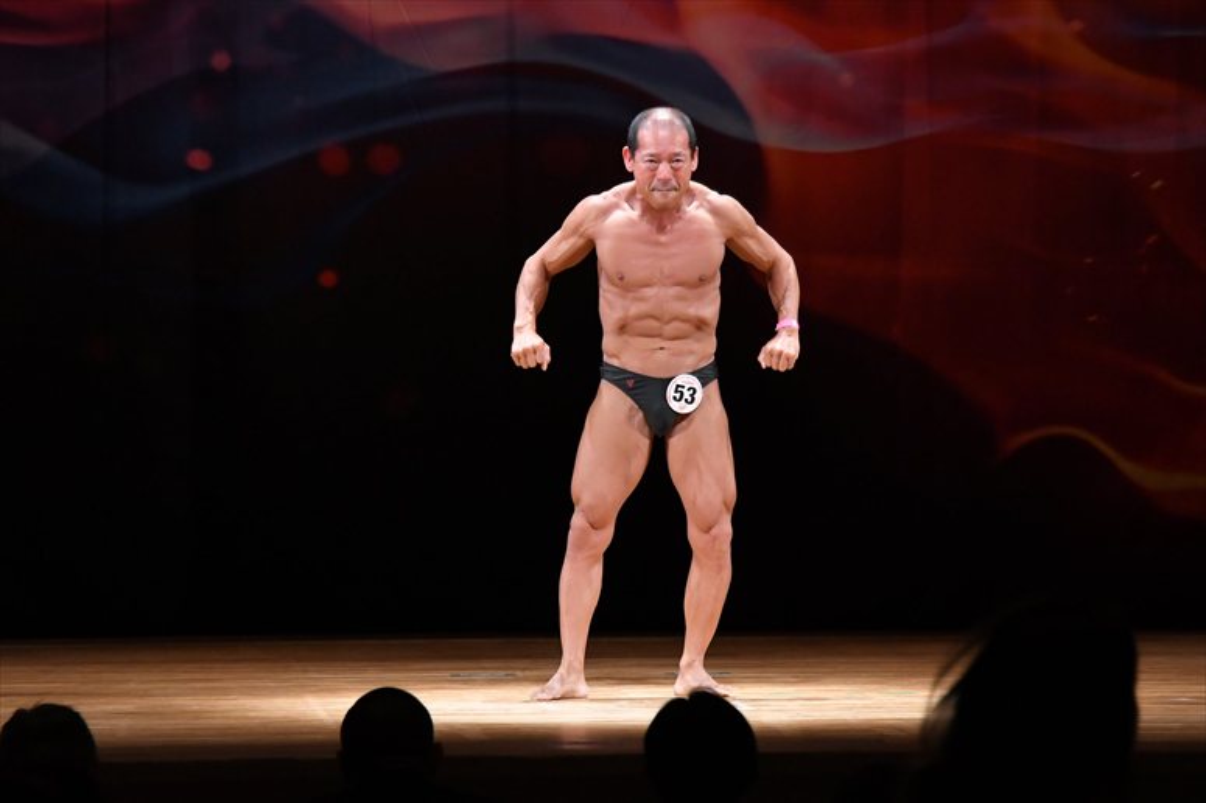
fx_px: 8036
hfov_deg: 8.6
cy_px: 402
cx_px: 603
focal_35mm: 240
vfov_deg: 5.7
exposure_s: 1/400
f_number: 5.6
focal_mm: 160
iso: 4000
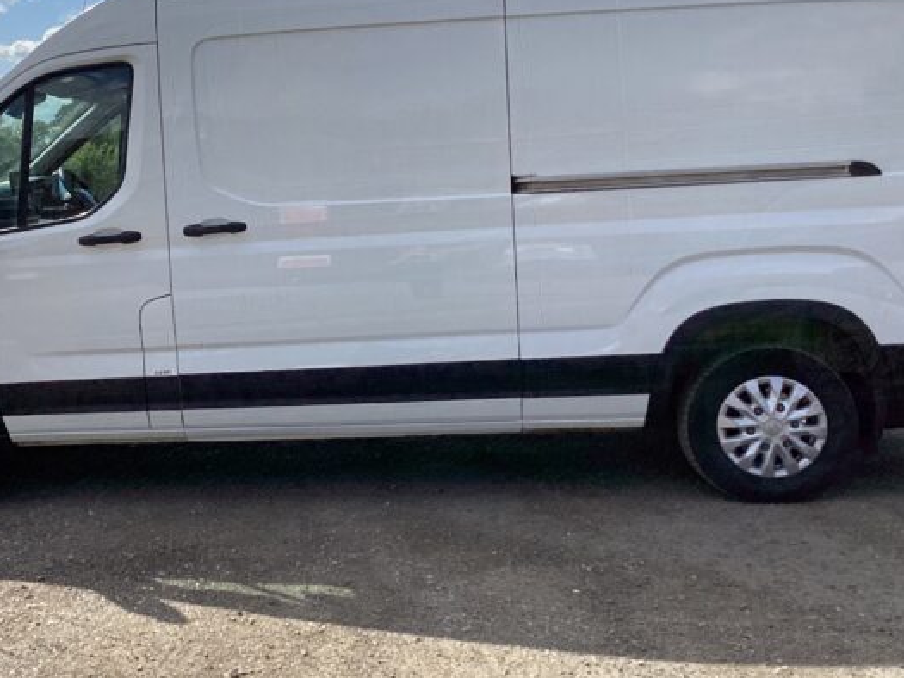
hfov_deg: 40.0
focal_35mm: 47
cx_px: 310
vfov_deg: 30.9
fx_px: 1228
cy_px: 300
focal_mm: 3.3
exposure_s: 1/1481
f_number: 2.4
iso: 25
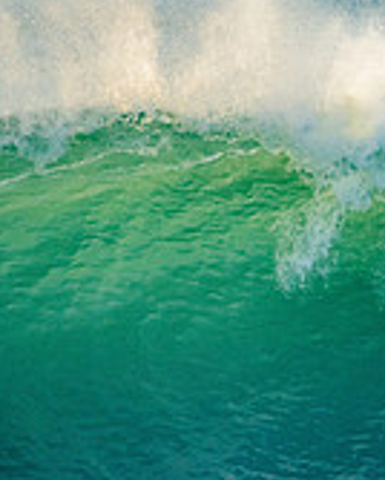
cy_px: 352
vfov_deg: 1.2
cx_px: 684
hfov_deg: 1.0
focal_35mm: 1627
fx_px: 23131
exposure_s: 1/1600
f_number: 5.6
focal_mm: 500
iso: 640
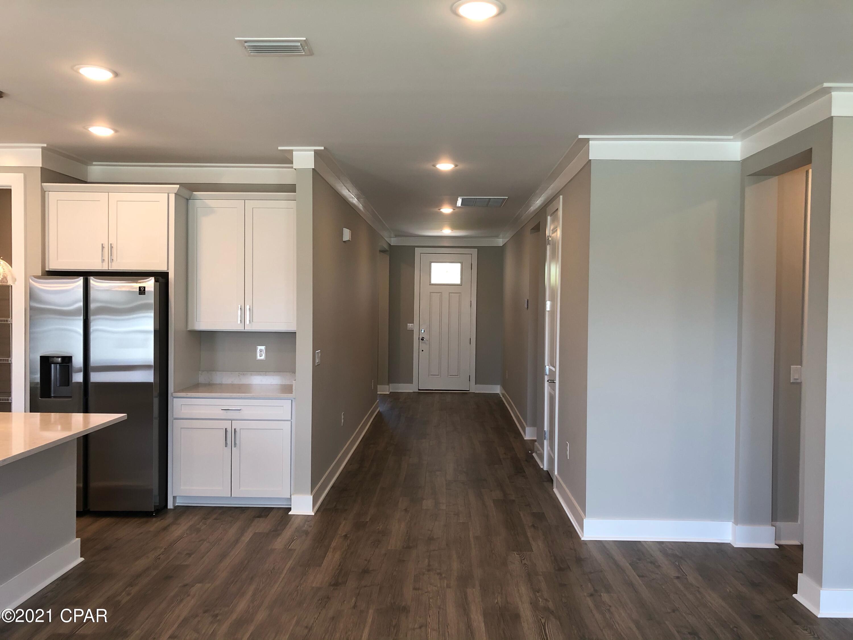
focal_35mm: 28
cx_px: 426
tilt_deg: +1.1
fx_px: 690
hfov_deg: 63.4
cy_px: 320
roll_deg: -0.1
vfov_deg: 49.7
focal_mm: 4
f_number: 1.8
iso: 25
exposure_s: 1/40
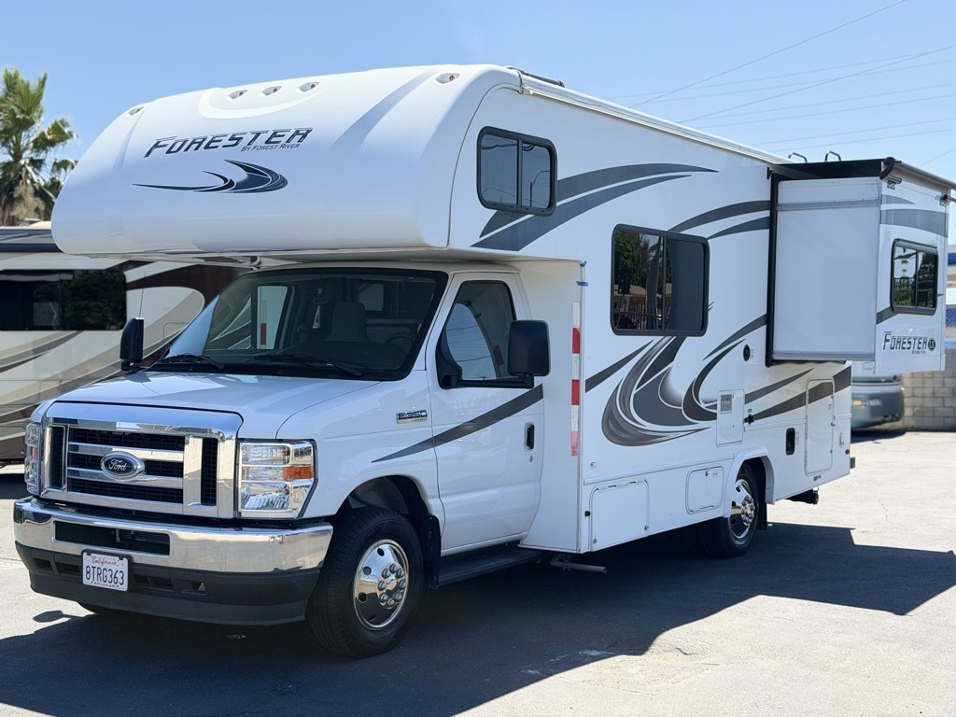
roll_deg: +1.4
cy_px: 358
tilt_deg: +0.9
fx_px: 1326
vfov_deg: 30.3
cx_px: 478
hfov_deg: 39.7
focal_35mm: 48
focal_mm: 6.76
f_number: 1.78
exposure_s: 1/3534
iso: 80
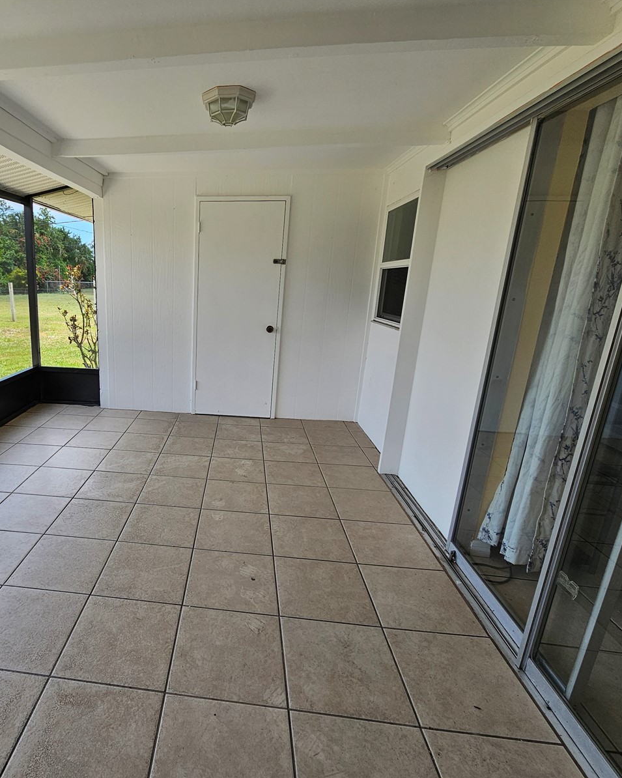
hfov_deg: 74.1
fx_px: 391
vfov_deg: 89.6
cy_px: 388
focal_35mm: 17
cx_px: 198
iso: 50
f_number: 2.2
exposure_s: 1/349
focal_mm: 2.2
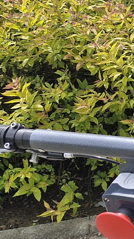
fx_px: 638
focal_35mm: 101
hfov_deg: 9.3
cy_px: 125
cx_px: 412
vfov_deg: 21.1
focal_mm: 5.54
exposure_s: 1/742
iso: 50
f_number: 1.8
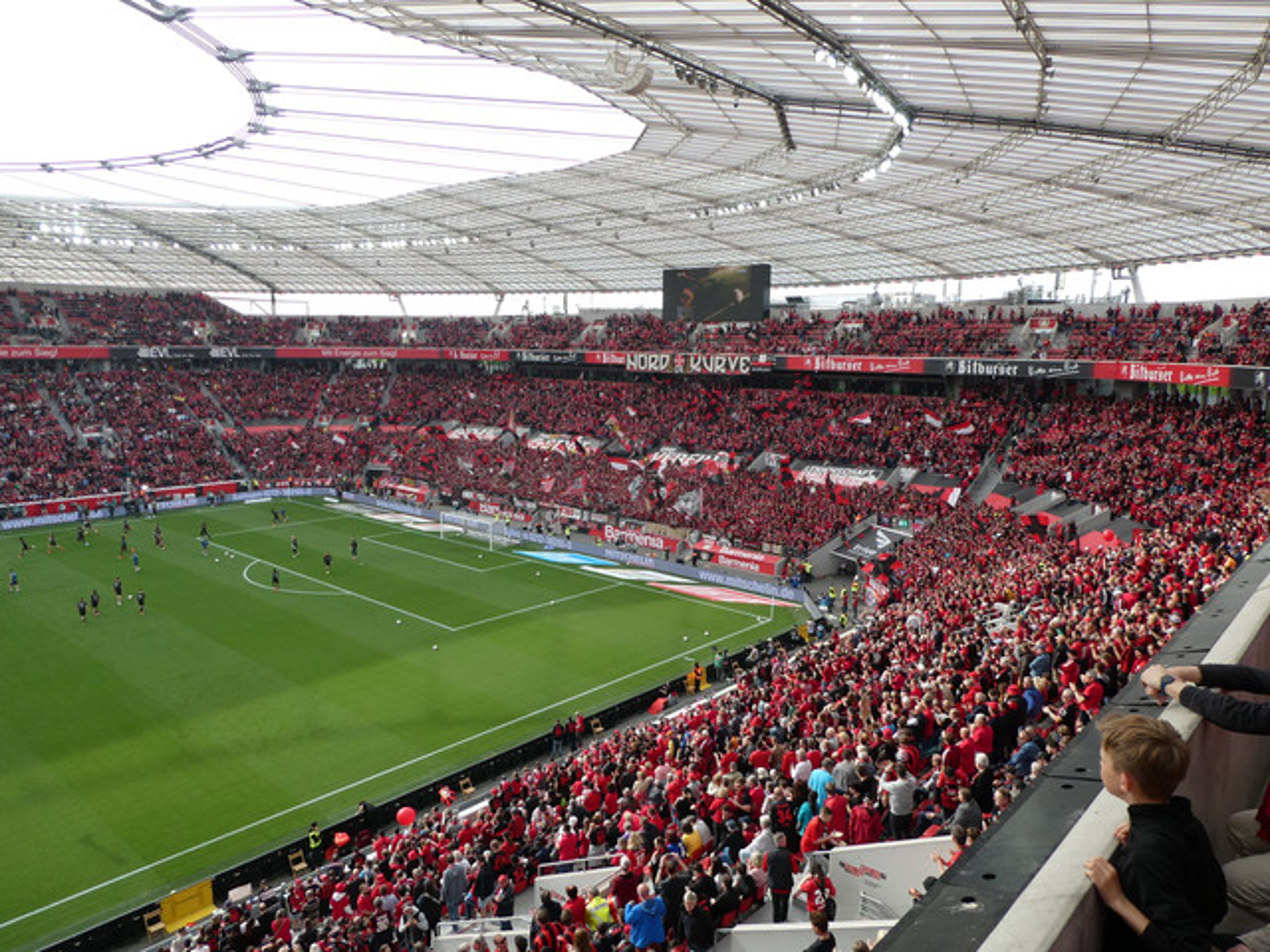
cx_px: 635
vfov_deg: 56.8
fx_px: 881
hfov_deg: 71.6
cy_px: 476
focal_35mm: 24
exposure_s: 1/250
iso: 80
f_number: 3.3
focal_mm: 4.3
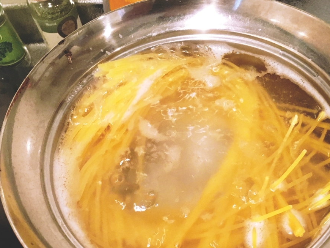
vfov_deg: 35.6
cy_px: 169
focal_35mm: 40
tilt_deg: -58.2
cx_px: 187
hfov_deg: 46.7
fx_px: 381
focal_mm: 4.15
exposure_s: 1/15
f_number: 2.2
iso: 250
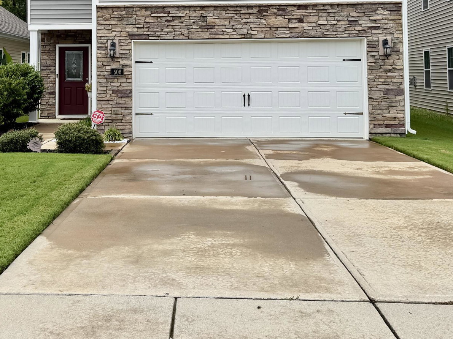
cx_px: 166
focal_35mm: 43
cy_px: 46
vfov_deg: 32.2
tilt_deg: +1.6
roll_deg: +1.0
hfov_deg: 43.5
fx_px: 563
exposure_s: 1/4673
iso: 80
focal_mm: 6.76
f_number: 1.78
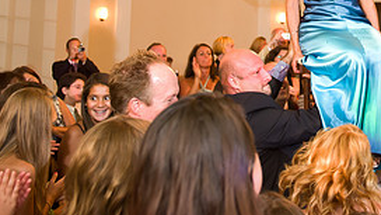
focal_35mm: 58
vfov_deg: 19.5
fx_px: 586
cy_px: -45
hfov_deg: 34.2
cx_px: 338
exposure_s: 1/125
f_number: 3.2
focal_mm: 26
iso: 1600
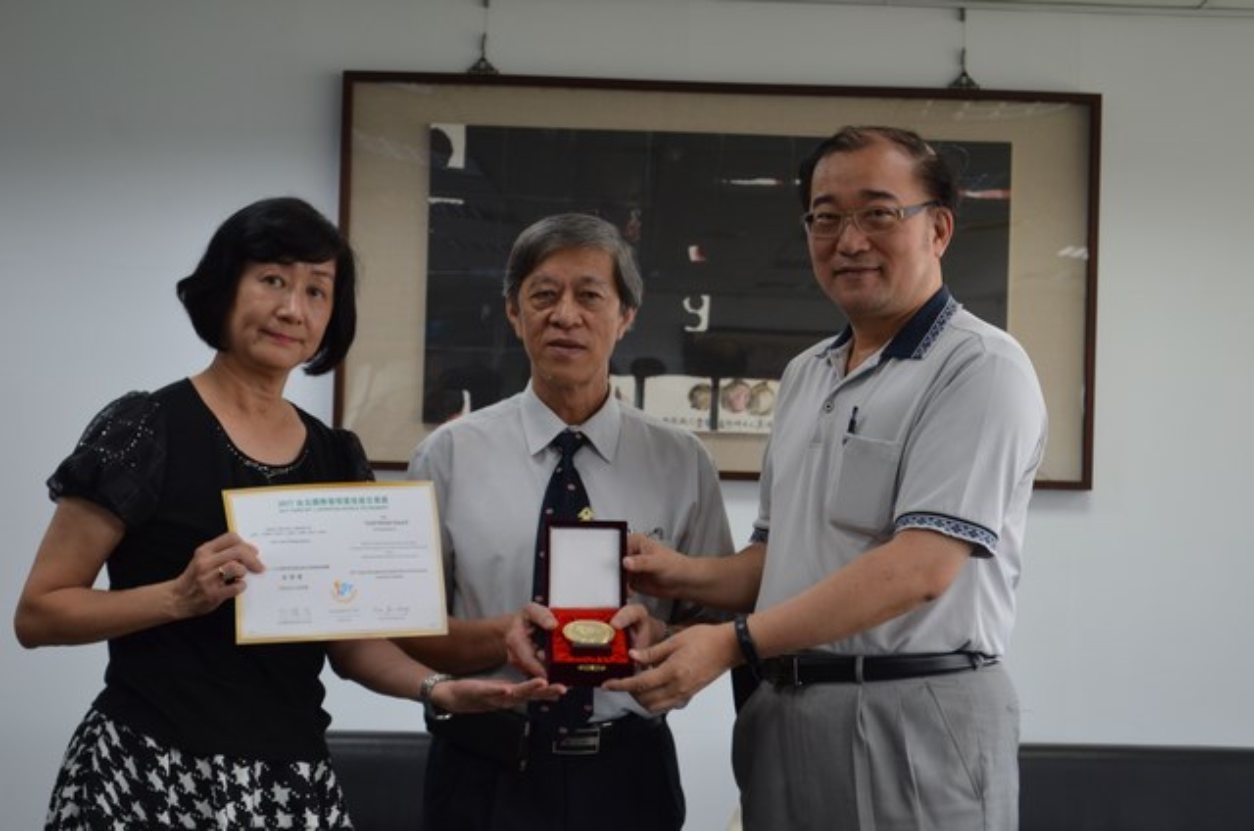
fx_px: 2868
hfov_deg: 24.7
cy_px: 416
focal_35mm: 82
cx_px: 627
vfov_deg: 16.5
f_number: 5.6
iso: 450
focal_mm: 55
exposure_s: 1/60
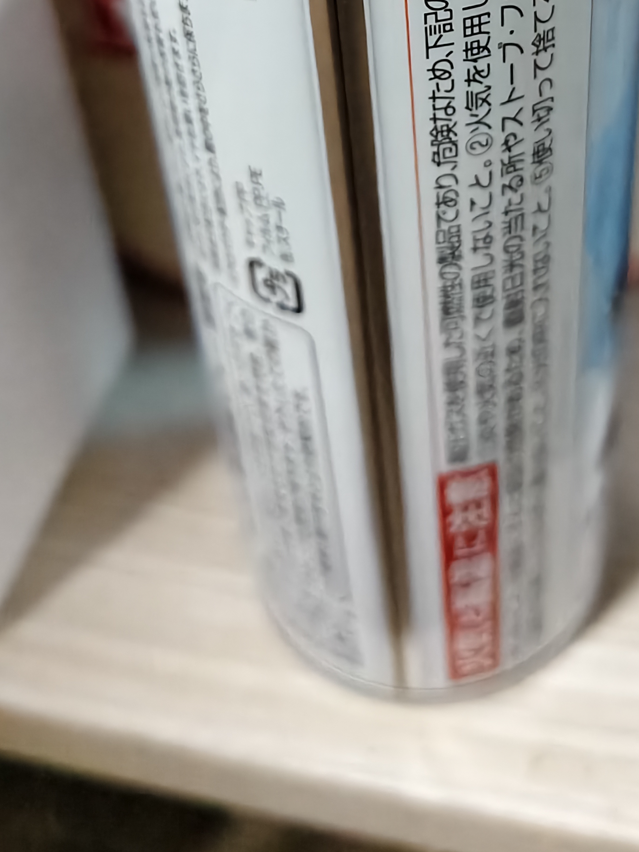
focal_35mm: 52
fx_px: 1280
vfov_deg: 34.0
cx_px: 420
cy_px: 23
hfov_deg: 27.9
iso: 8391
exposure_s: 1/320
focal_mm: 5.56
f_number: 1.88
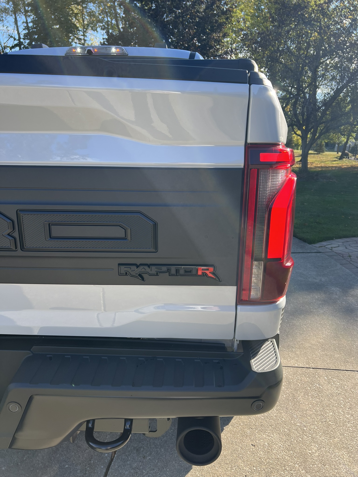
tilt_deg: -14.2
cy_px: 238
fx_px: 359
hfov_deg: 53.1
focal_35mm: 26
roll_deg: -2.0
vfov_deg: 67.3
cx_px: 179
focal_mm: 5.7
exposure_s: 1/965
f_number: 1.5
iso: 50
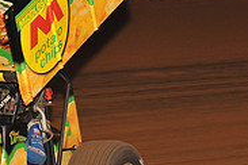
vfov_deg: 4.7
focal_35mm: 291
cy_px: 91
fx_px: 2005
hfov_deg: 7.0
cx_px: -76
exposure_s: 1/320
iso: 1000
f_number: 6.3
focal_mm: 92
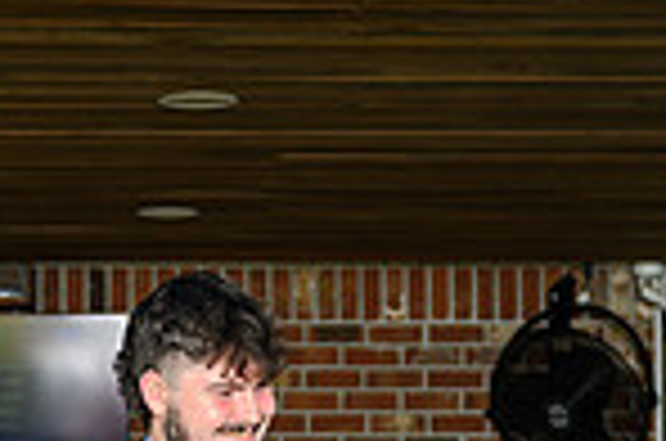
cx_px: 233
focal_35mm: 152
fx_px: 2806
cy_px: 689
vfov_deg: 8.7
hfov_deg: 13.5
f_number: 2.8
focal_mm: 34
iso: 100
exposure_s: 1/250
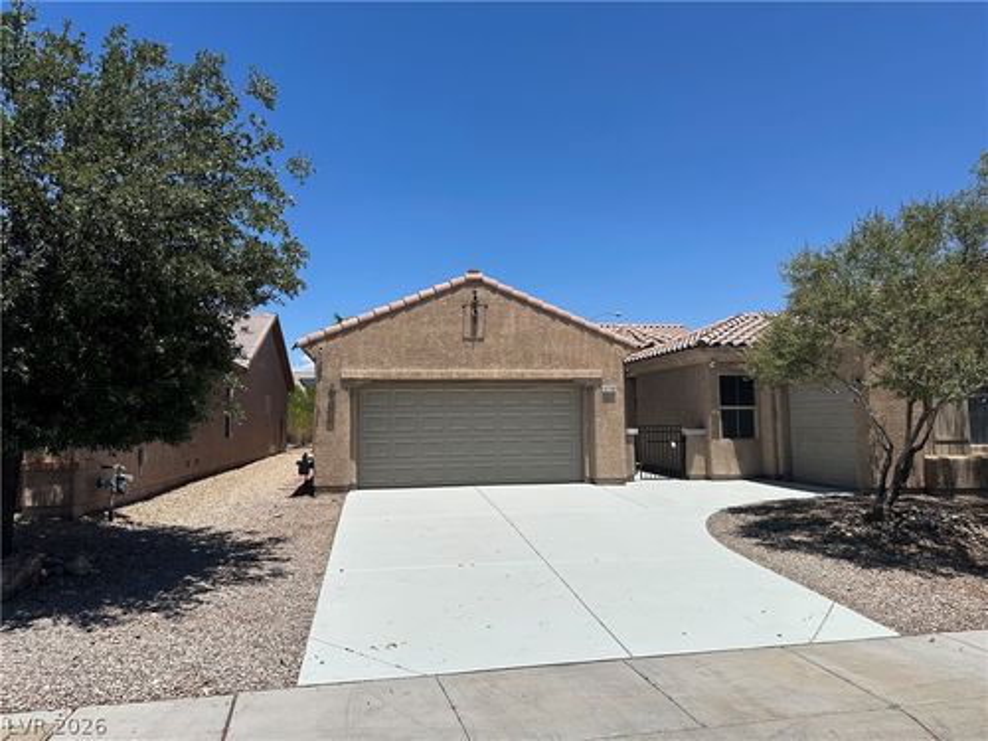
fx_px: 685
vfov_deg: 56.8
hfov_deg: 71.6
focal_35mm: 24
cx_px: 494
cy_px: 370
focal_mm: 6.86
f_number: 1.78
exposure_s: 1/7576
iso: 80
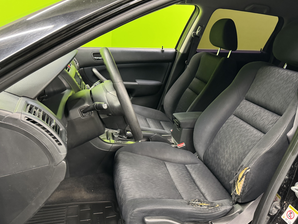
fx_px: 250
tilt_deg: -19.2
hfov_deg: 61.5
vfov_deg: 48.2
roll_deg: -5.1
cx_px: 167
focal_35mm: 29
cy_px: 118
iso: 640
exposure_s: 1/33
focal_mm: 6.76
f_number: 1.78
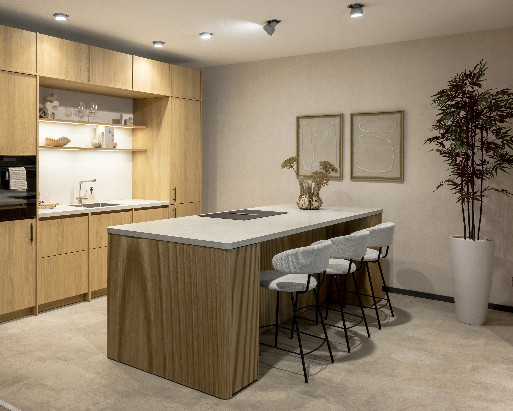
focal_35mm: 33
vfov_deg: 44.5
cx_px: 205
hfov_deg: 53.8
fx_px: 501
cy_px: 206
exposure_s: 1/40
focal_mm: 29
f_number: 8
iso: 320
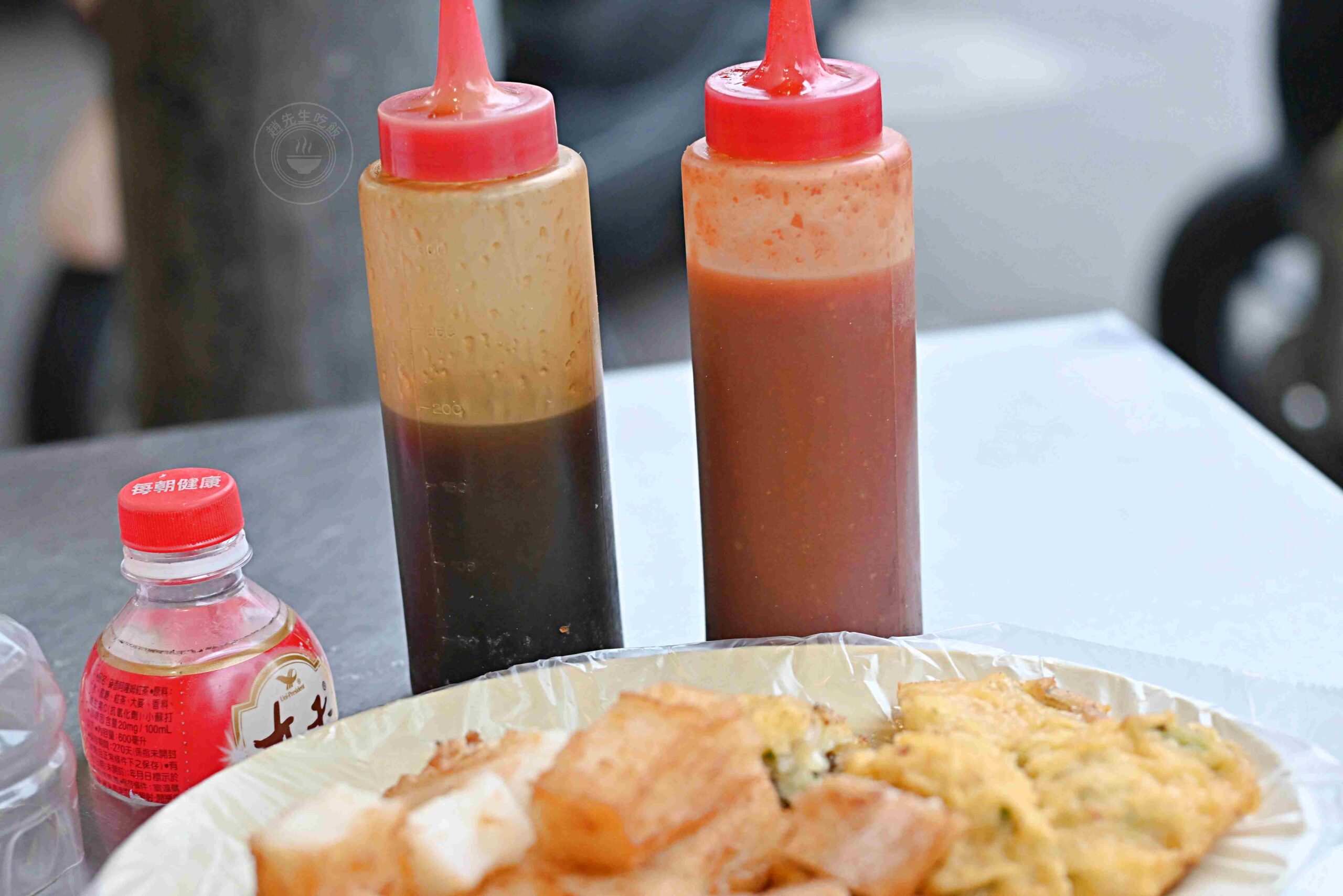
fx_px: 2798
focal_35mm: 75
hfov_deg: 27.0
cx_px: 672
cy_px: 448
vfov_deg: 18.2
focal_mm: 50
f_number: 3.2
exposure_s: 1/200
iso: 560
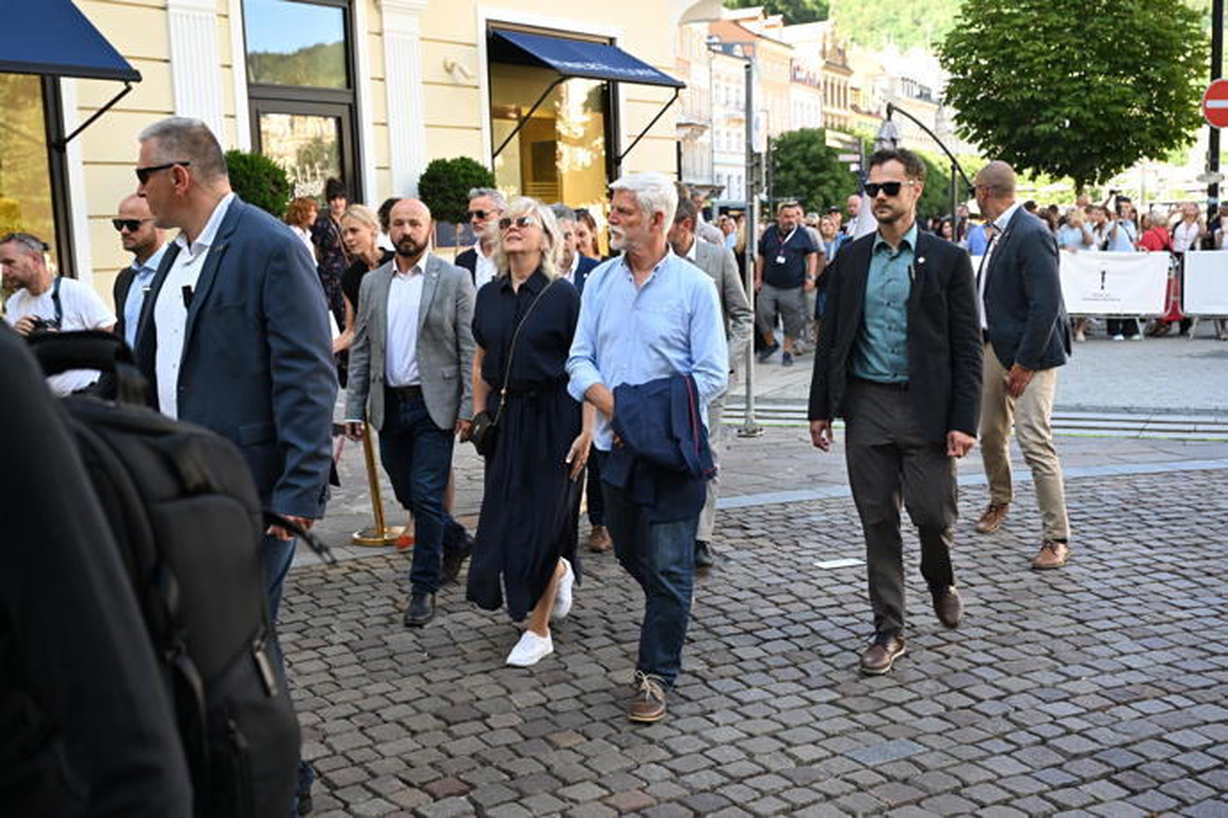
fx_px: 1296
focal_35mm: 38
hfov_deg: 50.7
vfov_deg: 35.1
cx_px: 614
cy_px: 409
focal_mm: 38
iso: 1250
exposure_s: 1/640
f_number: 5
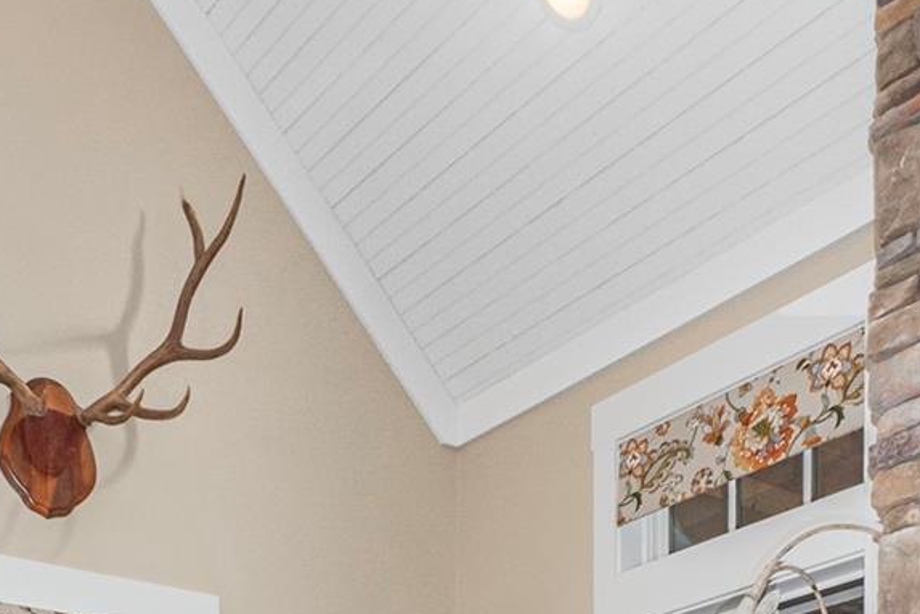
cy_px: 1025
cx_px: 339
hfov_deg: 39.3
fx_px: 1278
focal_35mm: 50
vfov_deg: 20.9
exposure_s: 1/80
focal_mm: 14
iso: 320
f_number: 8
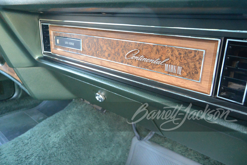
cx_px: 124
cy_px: 82
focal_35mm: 29
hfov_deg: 63.7
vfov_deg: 45.0
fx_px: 199
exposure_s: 1/60
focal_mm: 11
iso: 2000
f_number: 3.5
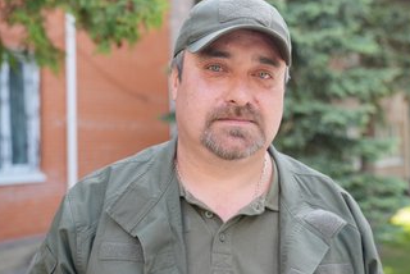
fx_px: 570
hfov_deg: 39.5
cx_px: 229
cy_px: 127
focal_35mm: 50
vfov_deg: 27.0
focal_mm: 40
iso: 500
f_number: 3.2
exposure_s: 1/100
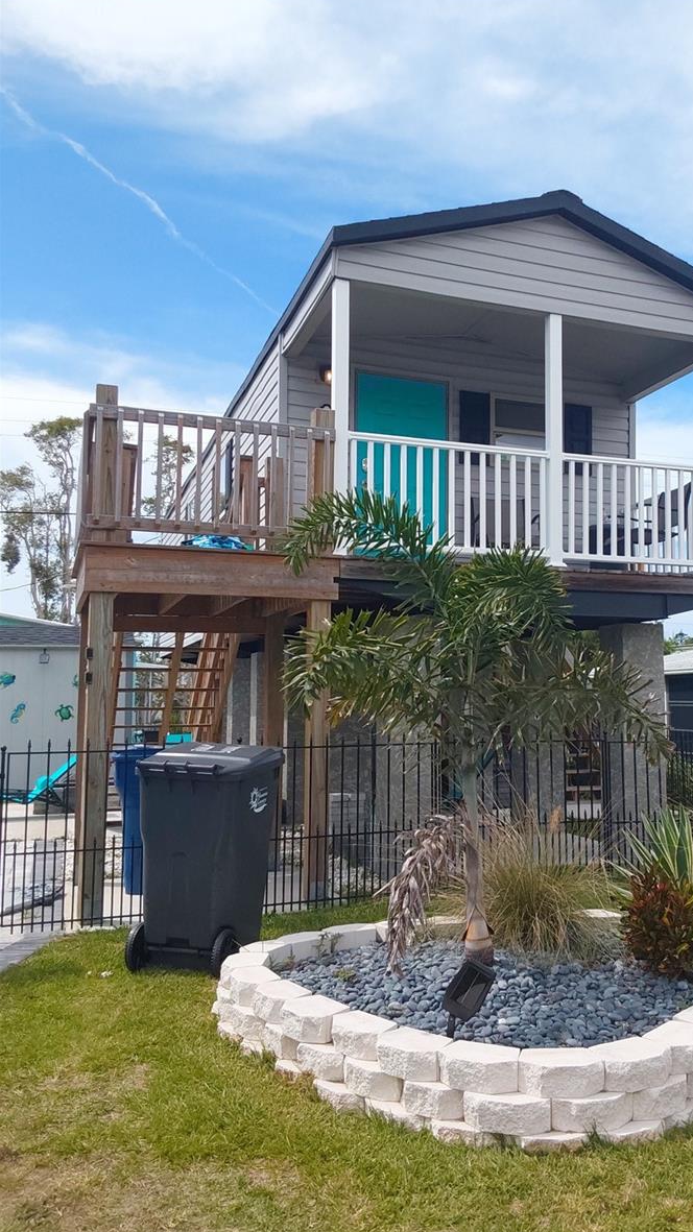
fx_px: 1013
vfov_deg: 62.6
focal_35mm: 31
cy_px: 617
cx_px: 469
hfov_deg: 37.3
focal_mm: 2.91
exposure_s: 1/1910
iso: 50
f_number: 1.9
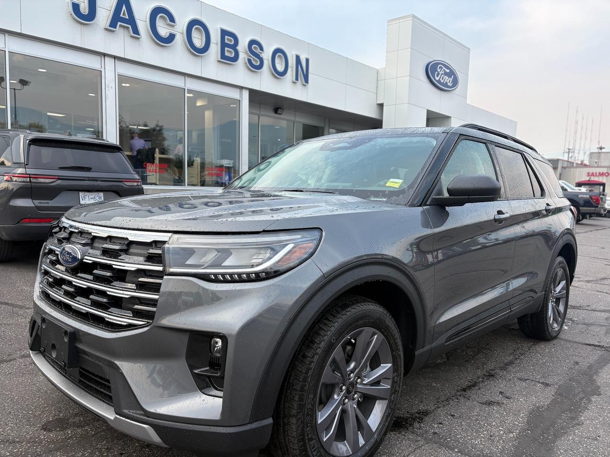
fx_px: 458
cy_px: 228
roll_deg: -1.6
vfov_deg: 53.1
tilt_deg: -5.2
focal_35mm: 26
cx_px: 305
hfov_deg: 67.3
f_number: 1.6
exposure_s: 1/945
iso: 50
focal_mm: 5.96
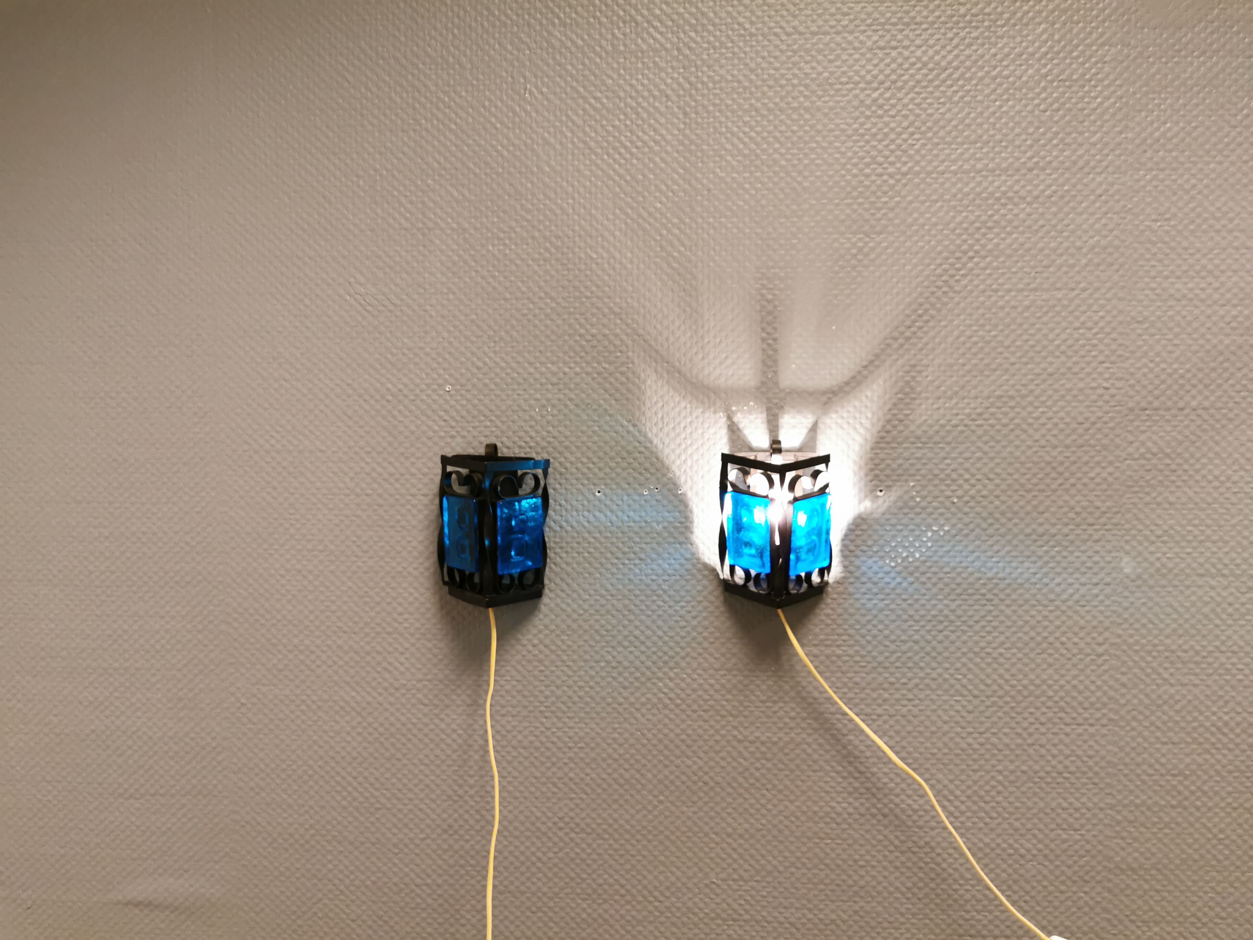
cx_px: 626
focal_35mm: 27
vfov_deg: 51.4
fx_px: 977
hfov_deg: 65.3
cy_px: 470
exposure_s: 1/50
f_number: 1.6
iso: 200
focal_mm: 5.56
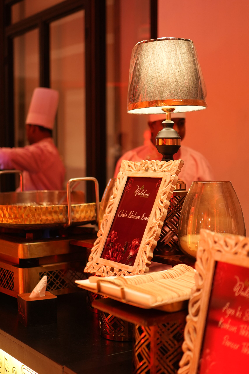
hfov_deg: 26.0
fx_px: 539
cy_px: 187
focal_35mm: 52
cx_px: 124
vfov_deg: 38.2
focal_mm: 35
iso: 800
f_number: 1.8
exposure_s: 1/100
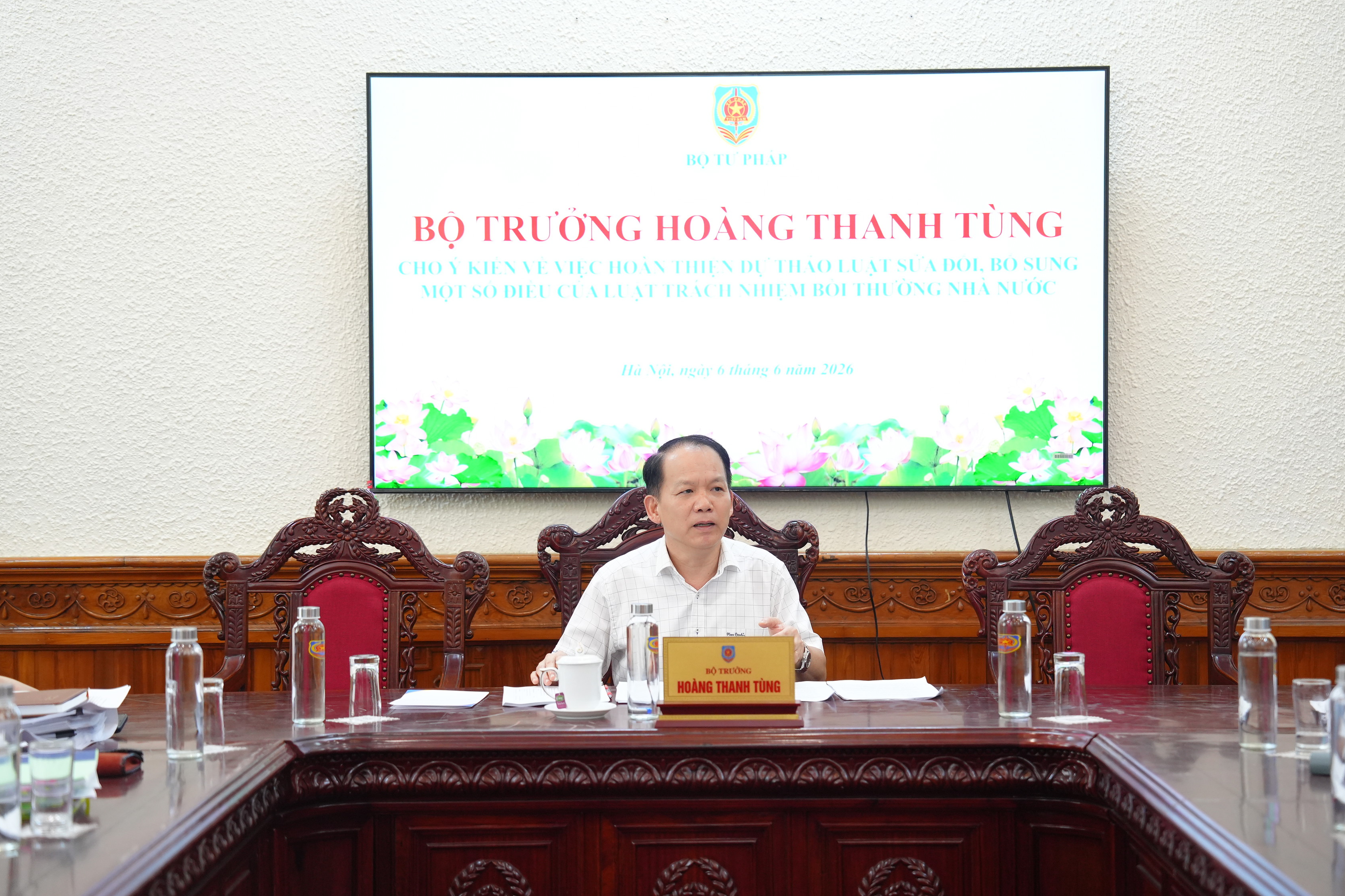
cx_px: 691
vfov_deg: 18.7
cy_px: 461
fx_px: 2727
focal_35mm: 73
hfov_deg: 27.7
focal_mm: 70
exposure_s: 1/250
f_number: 2.8
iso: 2000
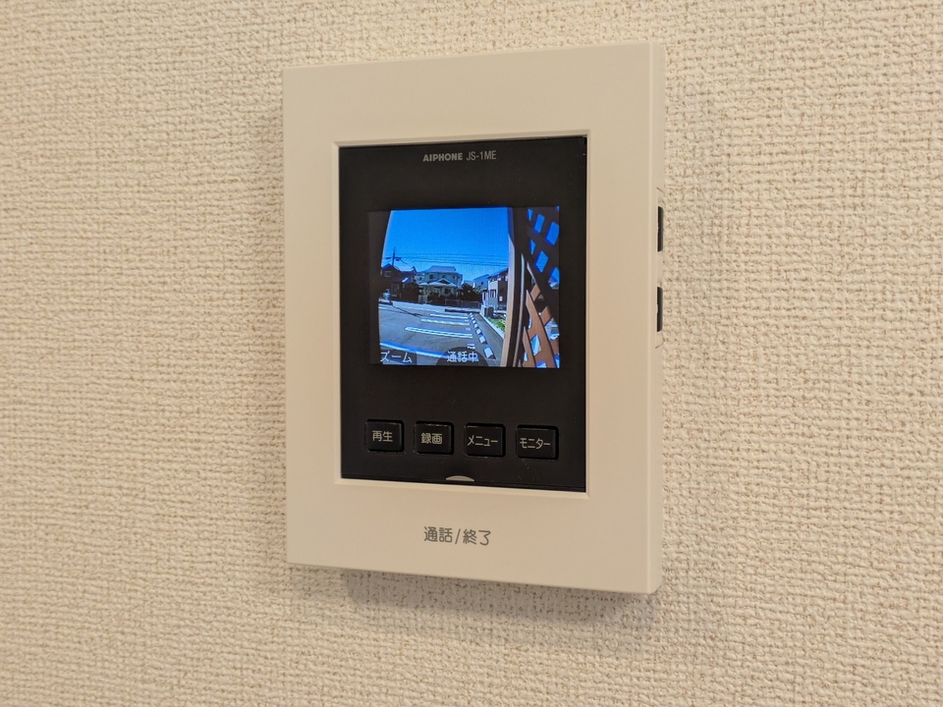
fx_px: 1389
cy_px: 354
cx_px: 472
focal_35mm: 51
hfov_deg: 37.5
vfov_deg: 28.6
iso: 66
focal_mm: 5.43
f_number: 1.89
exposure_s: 1/100
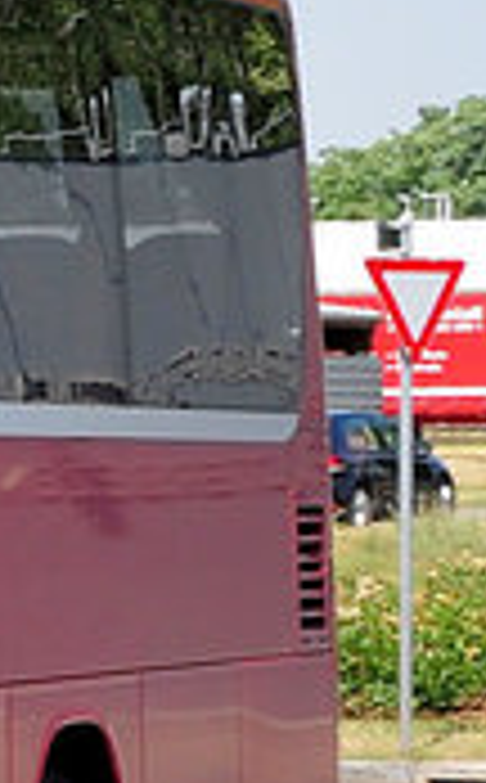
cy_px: 232
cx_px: -1521
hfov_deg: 3.5
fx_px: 7646
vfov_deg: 5.9
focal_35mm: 359
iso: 200
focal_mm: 34
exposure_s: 1/320
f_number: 9
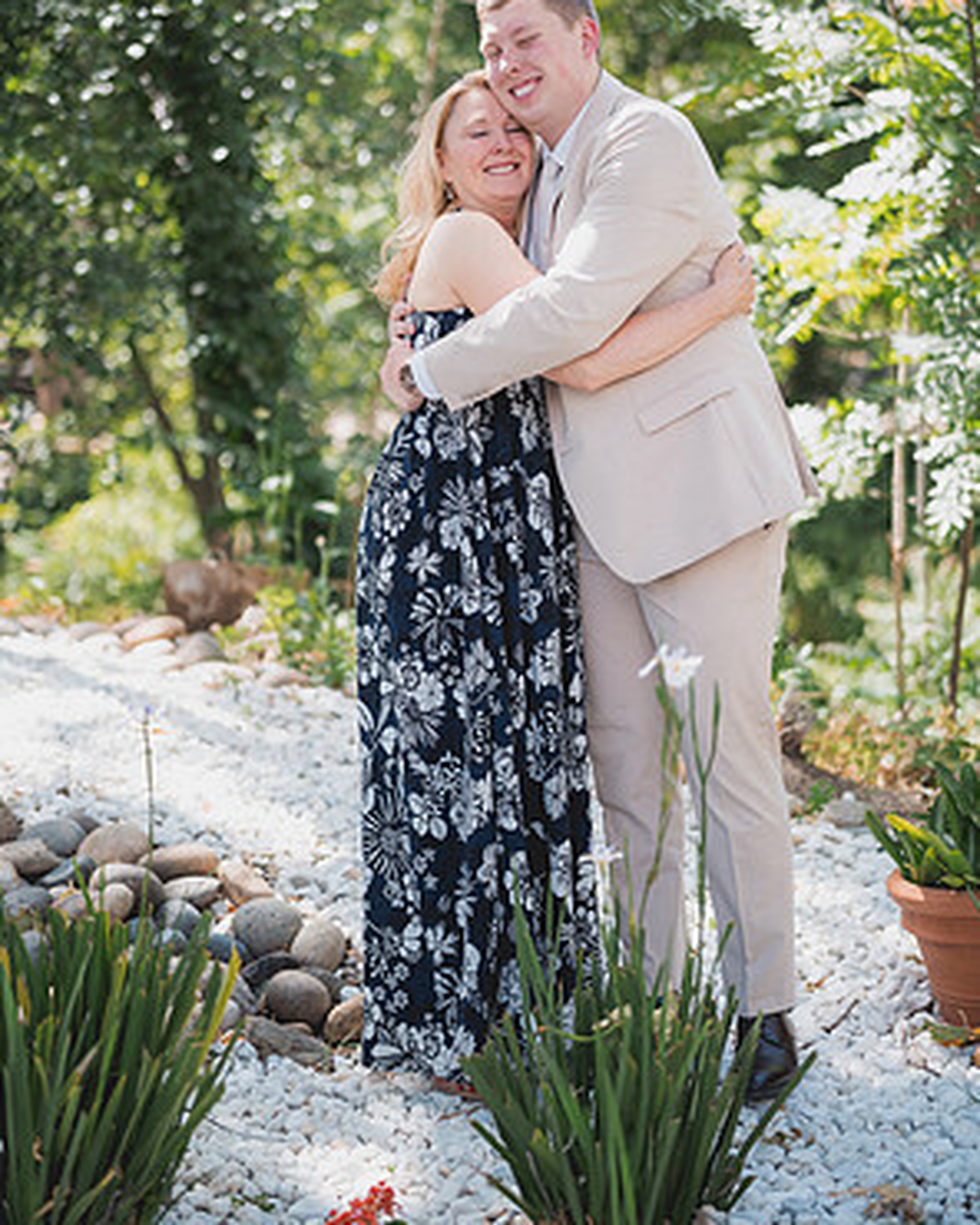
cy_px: 497
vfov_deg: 32.9
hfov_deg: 26.7
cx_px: 487
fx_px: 2067
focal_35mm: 57
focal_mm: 50
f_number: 1.4
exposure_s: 1/1250
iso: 200
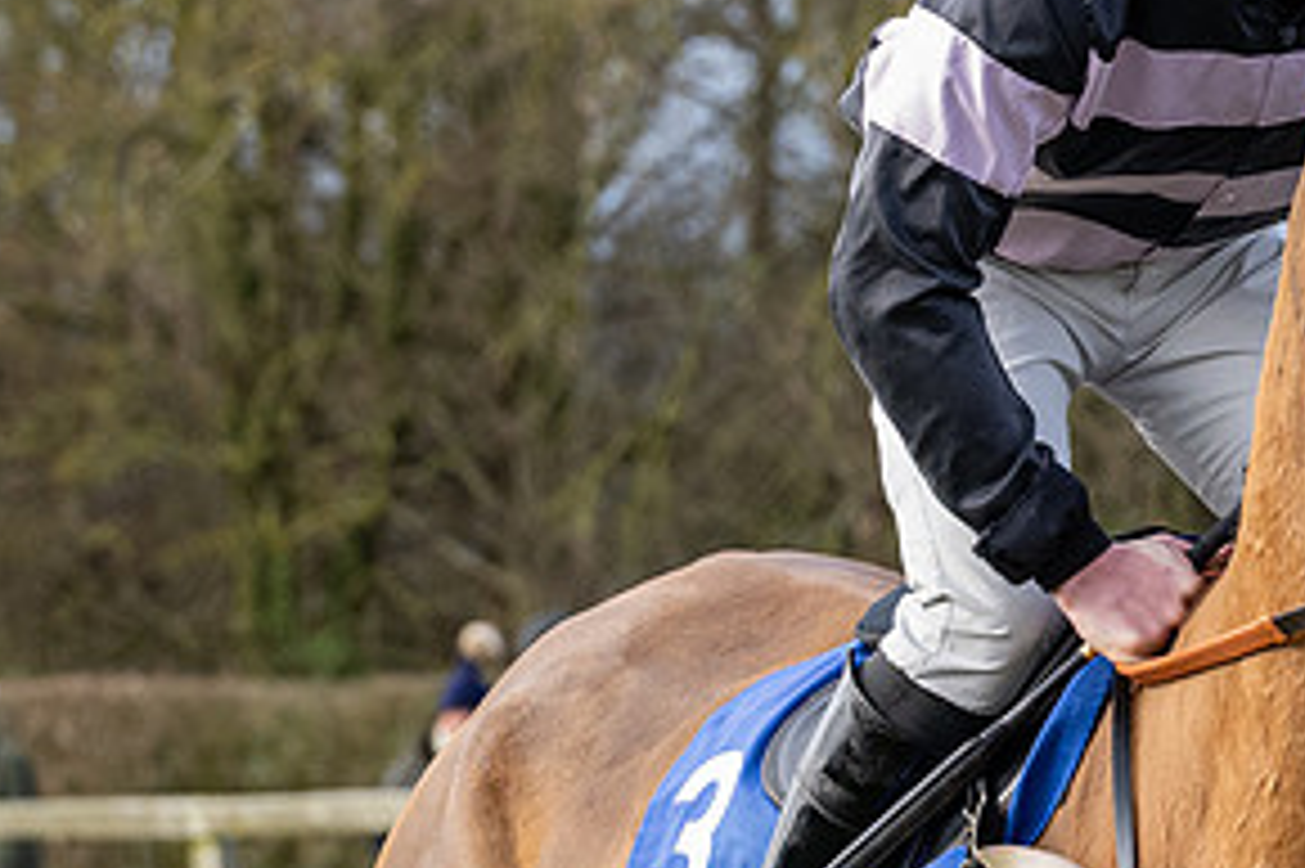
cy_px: 472
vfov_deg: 3.1
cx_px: 1200
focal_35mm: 449
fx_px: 16266
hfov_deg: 4.6
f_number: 5
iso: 800
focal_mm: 110
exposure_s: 1/800
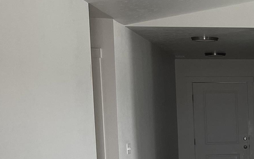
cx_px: 385
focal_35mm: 95
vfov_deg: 13.5
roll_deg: +0.7
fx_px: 658
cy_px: 172
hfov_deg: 19.1
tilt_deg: -6.0
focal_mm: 5.1
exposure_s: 1/120
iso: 100
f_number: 1.6
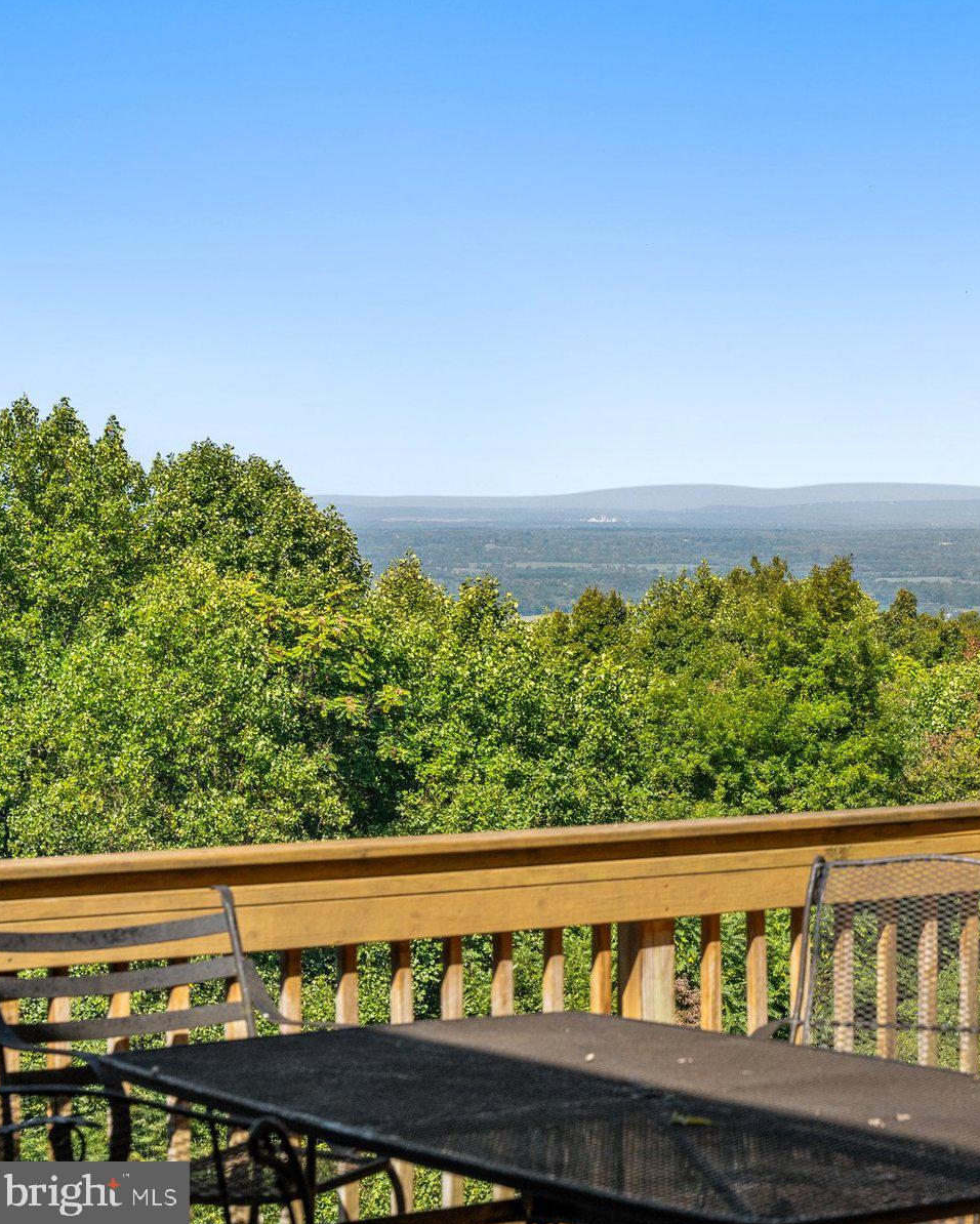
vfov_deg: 19.4
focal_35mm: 99
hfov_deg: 15.3
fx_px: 3587
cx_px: 912
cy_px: 612
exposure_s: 1/2000
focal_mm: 70
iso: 800
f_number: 8
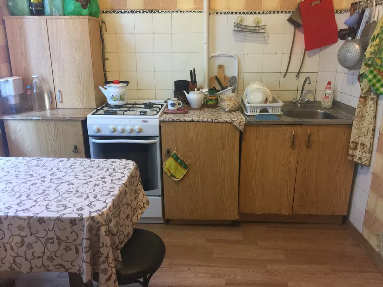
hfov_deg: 61.7
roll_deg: -2.4
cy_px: 144
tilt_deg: -17.8
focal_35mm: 29
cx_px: 192
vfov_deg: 48.2
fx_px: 321
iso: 100
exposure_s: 1/17
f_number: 2.2
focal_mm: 4.15
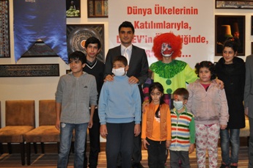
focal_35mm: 39
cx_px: 164
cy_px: 81
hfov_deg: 49.0
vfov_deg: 34.1
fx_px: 274
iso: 800
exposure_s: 1/60
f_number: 3.8
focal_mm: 20
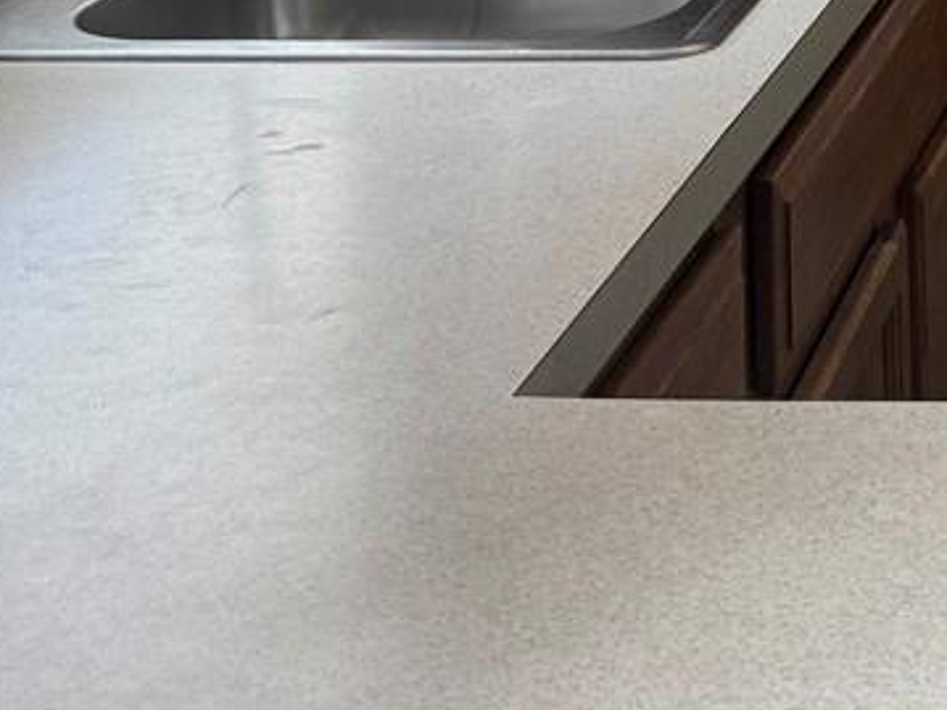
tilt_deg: -2.3
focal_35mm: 107
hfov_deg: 17.2
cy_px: -752
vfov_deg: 12.1
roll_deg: +1.0
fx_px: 2926
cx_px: 1269
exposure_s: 1/120
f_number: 1.78
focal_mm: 6.76
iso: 125
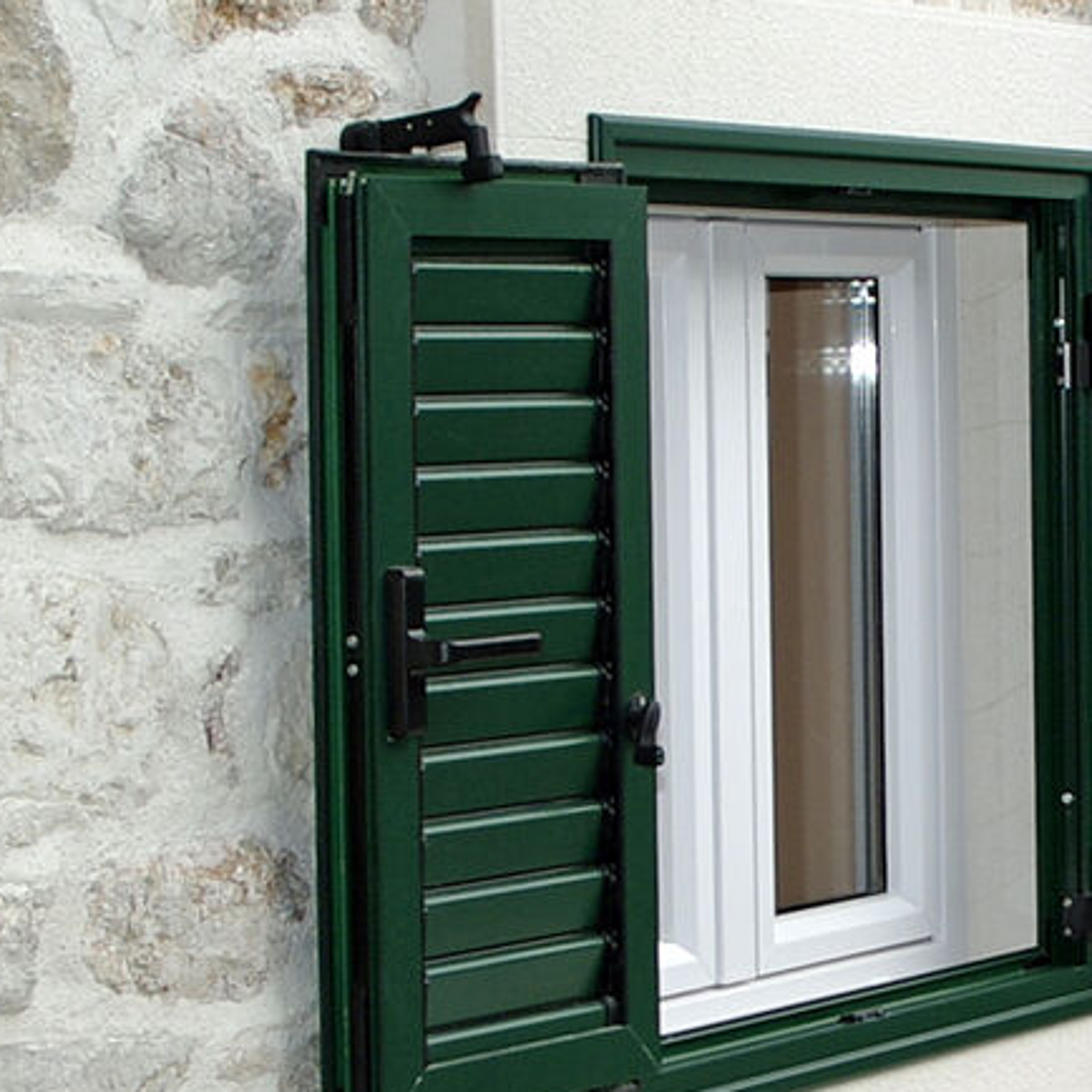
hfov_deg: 15.0
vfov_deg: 15.0
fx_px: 4104
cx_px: 1011
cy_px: 928
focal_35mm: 115
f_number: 5.6
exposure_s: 1/160
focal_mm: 14
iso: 100
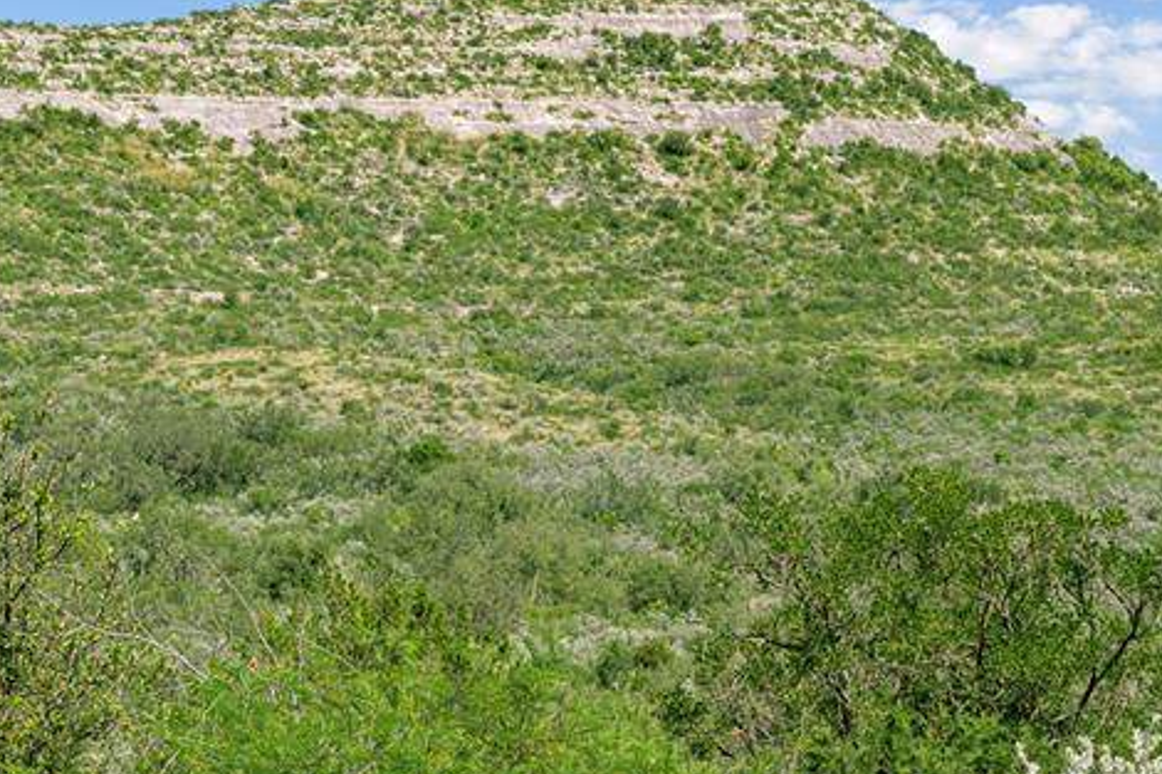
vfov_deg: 9.4
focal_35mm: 146
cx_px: 534
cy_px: 307
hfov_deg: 14.1
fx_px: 4711
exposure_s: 1/100
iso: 64
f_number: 11
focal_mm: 67
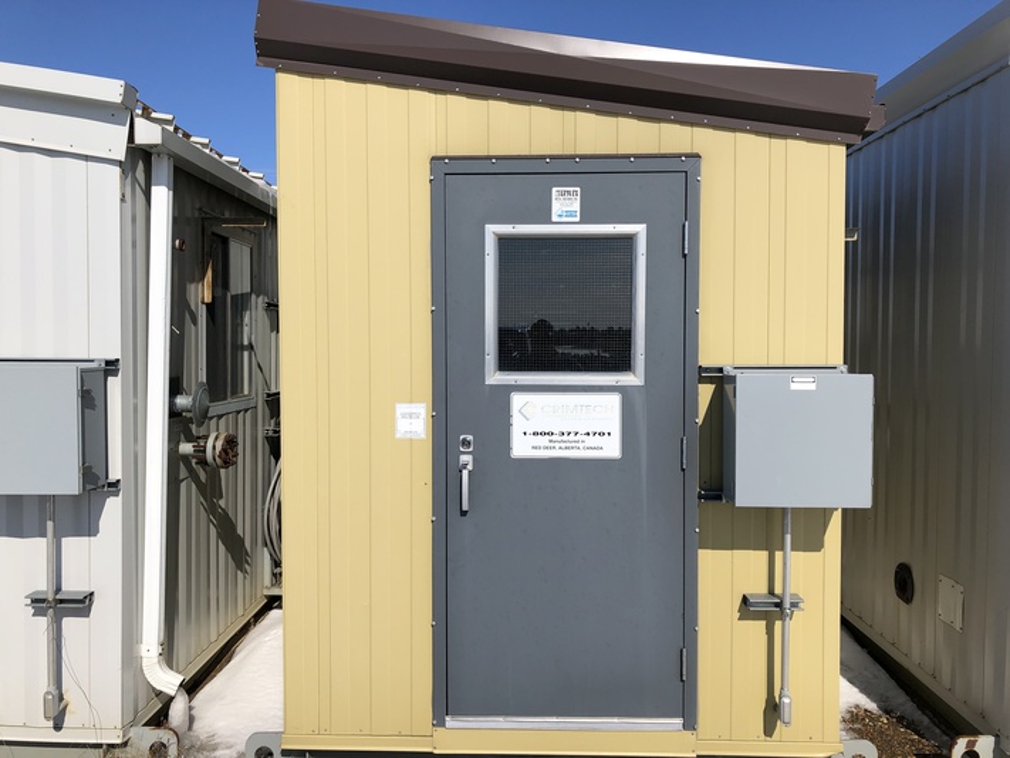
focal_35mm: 28
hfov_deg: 63.5
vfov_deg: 49.7
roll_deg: -0.4
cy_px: 379
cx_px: 505
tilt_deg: -1.6
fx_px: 817
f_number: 1.8
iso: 25
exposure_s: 1/5405
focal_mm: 3.99
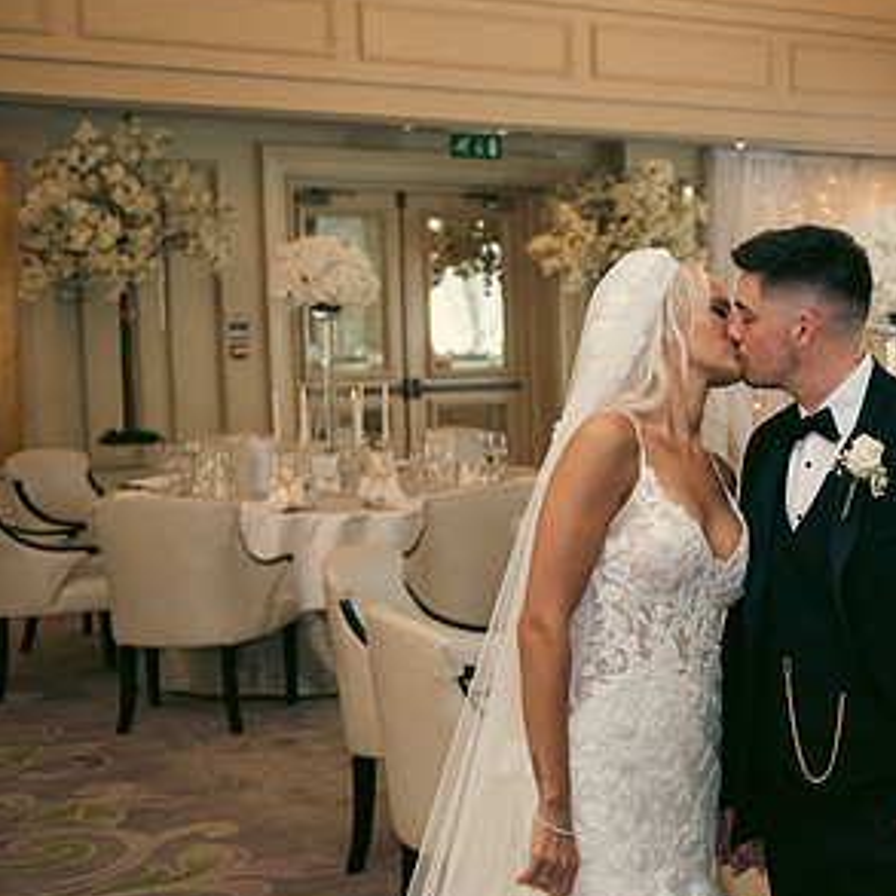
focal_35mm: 64
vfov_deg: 26.9
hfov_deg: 25.9
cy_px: 506
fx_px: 1874
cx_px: 832
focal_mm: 38
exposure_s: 1/160
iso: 640
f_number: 3.5
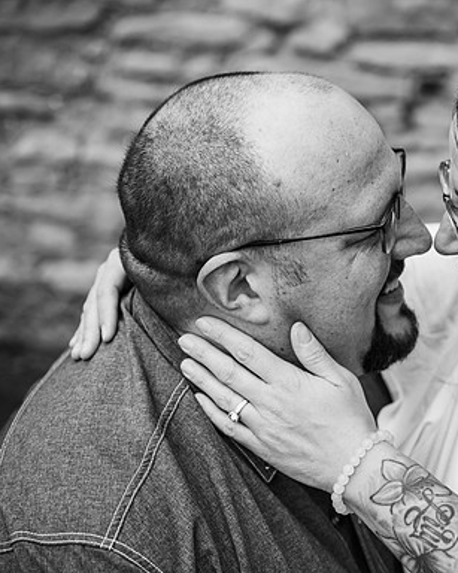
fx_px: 1322
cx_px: 395
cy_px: 287
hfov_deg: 19.4
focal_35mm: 78
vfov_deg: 24.4
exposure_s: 1/400
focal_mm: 55
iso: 320
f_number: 3.2
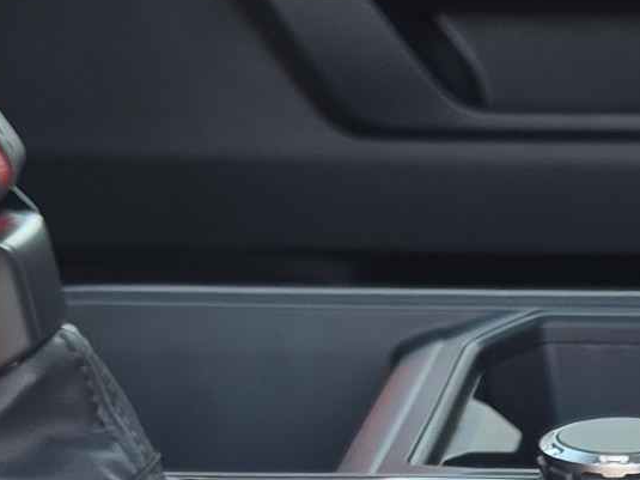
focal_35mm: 172
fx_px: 3179
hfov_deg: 10.9
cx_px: 1060
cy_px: 1204
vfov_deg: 7.9
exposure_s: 1/180
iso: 64
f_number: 1.4
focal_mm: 6.5
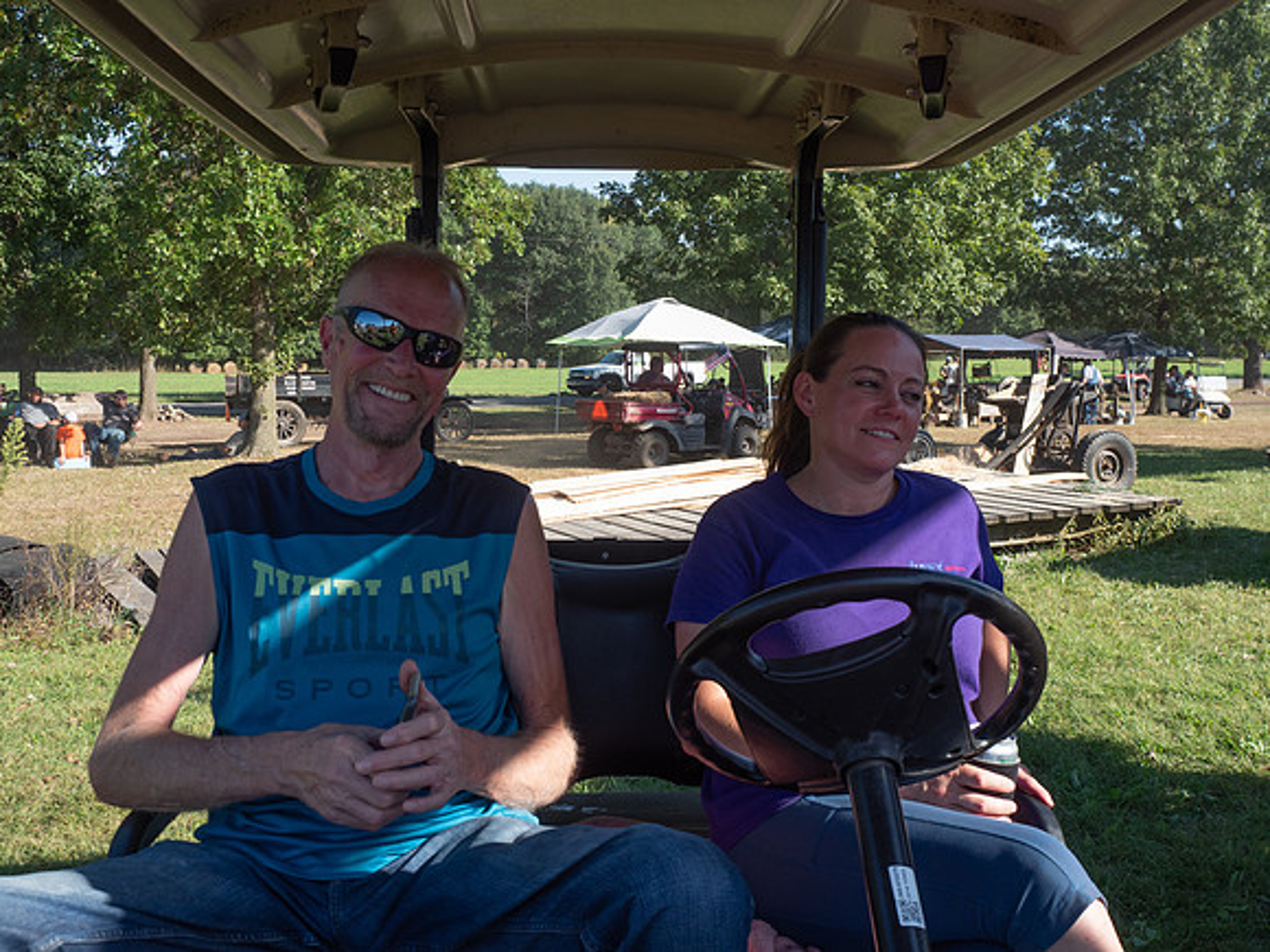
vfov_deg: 39.4
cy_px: 476
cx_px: 635
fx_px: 1329
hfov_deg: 51.1
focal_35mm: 36
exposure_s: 1/250
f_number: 7.1
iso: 200
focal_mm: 17
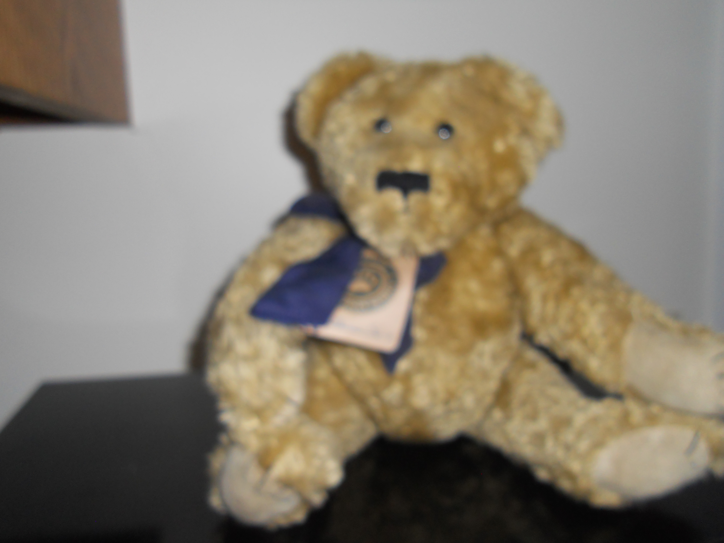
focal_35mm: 32
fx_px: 669
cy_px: 272
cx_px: 362
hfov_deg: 56.8
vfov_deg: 44.2
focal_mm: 5.8
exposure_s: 1/25
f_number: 8.8
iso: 200
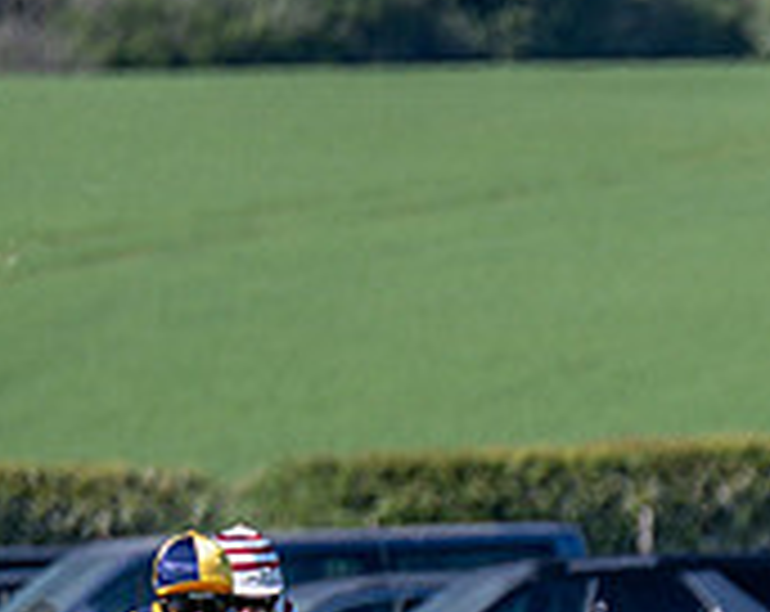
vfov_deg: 1.1
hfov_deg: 1.4
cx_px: 1480
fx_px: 30763
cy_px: 1065
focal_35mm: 1353
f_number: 2.8
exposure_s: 1/1600
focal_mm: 190
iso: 80
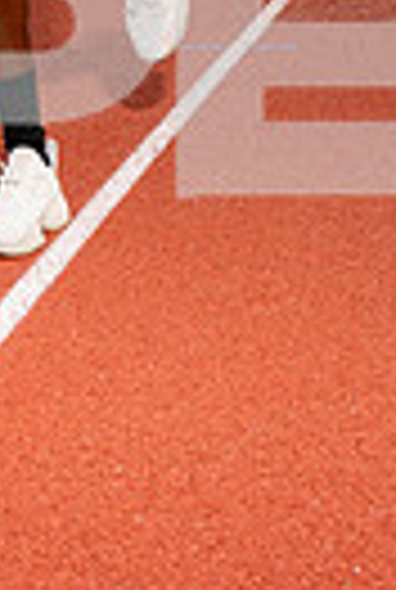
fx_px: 2363
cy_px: -257
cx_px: -180
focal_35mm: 144
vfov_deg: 13.5
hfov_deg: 9.3
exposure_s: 1/1250
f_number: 8
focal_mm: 42
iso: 160
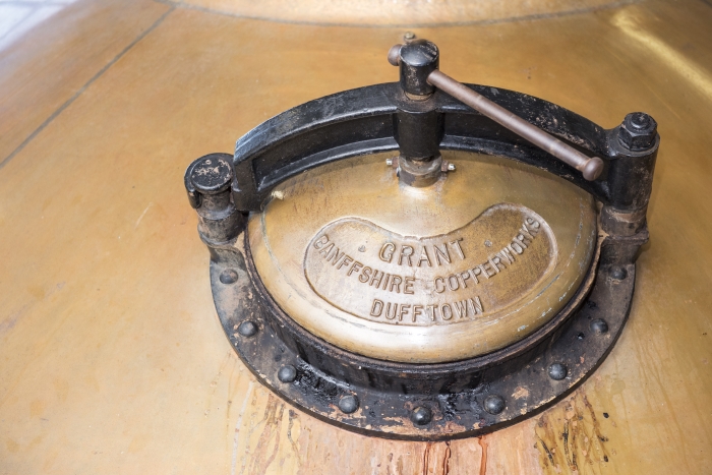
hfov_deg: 28.8
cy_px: 238
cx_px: 356
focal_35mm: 70
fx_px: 1385
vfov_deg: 19.5
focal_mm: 70
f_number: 4.5
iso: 800
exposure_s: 1/200
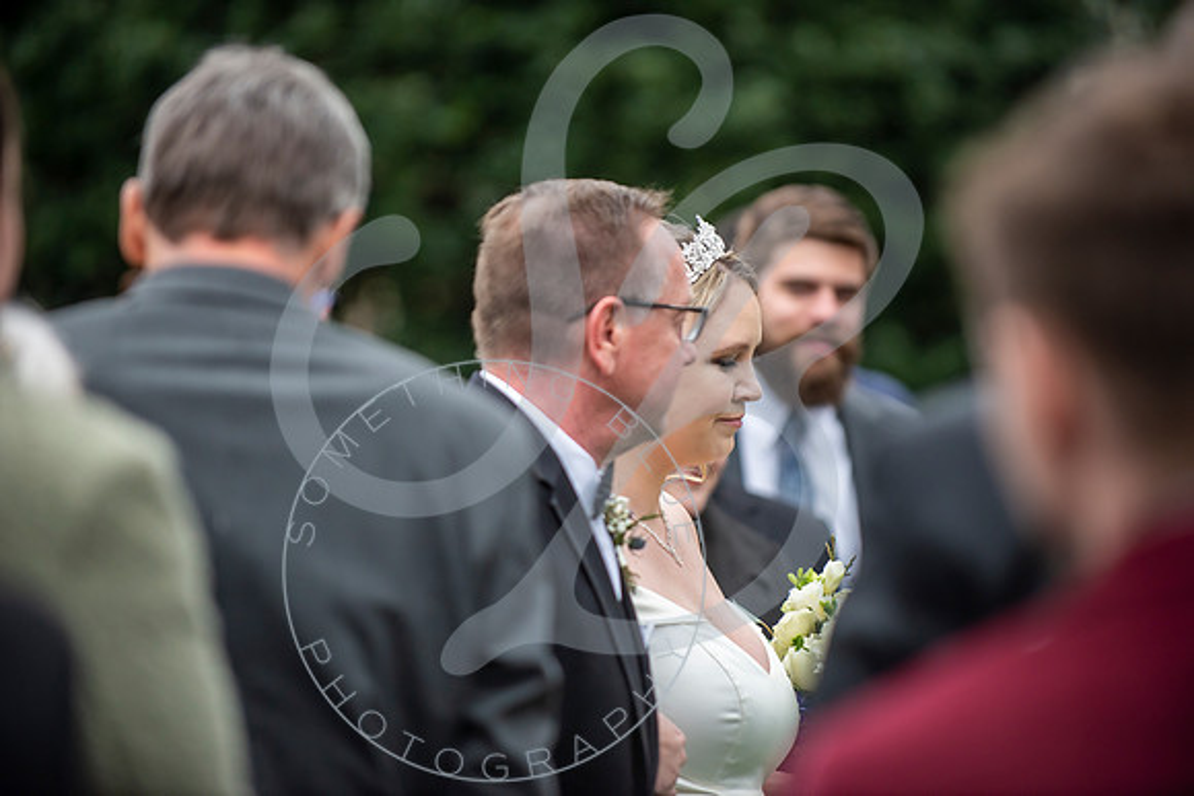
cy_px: 398
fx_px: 6635
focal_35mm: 200
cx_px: 597
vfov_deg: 6.9
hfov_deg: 10.3
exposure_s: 1/1000
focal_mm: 200
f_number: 2.8
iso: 640
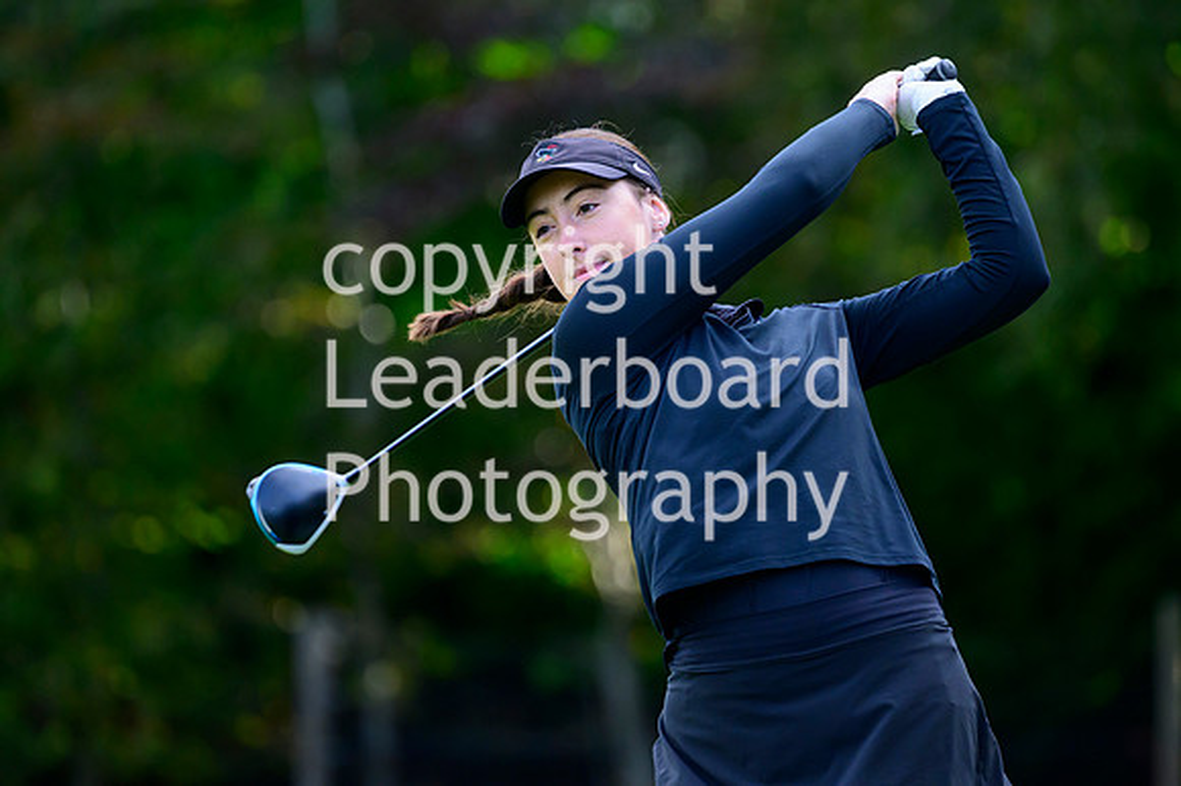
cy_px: 393
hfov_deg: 6.9
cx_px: 590
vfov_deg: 4.6
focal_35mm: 300
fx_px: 9836
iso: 1250
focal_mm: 200
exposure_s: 1/2000
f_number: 2.8
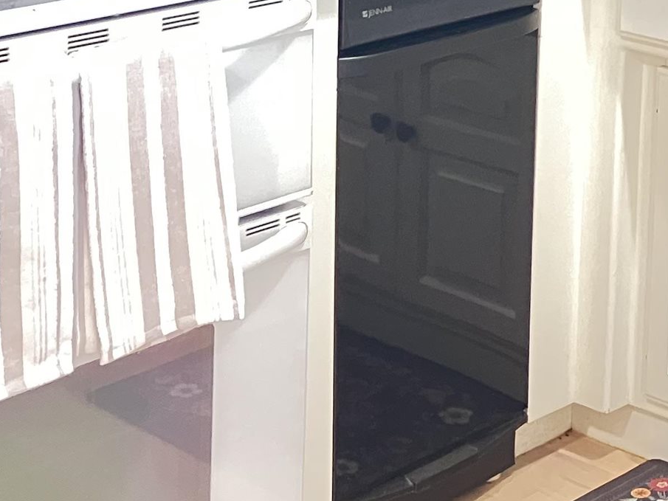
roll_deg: -2.2
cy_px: -207
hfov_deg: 19.1
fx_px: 1833
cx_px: 872
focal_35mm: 95
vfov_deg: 14.7
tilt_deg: -5.9
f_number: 1.8
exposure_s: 1/30
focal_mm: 3.99
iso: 400
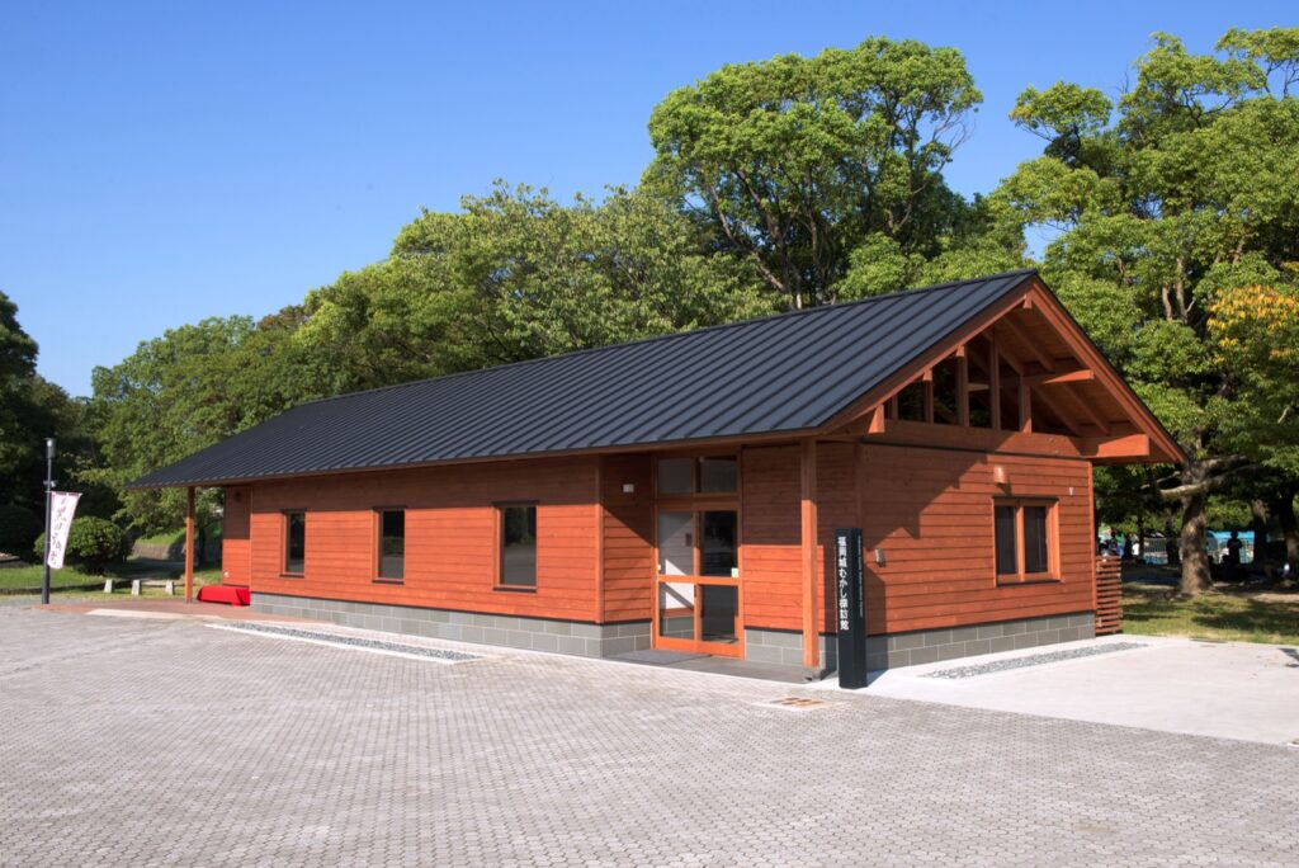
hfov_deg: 58.7
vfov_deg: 41.2
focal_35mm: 32
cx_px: 650
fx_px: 1155
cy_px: 434
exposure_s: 1/60
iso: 100
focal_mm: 32
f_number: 13
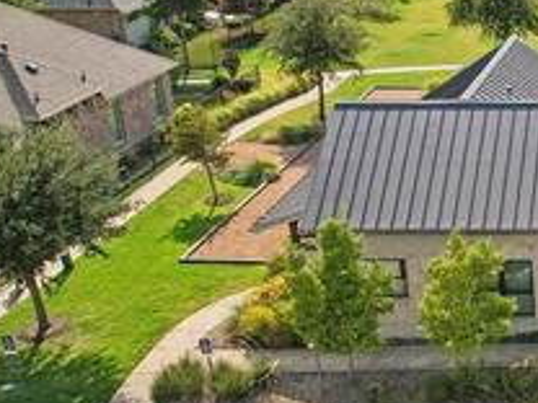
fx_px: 1010
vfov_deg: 22.5
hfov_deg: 25.4
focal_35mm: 65
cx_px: 711
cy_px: 145
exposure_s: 1/5000
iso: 210
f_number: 2.8
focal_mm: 8.4
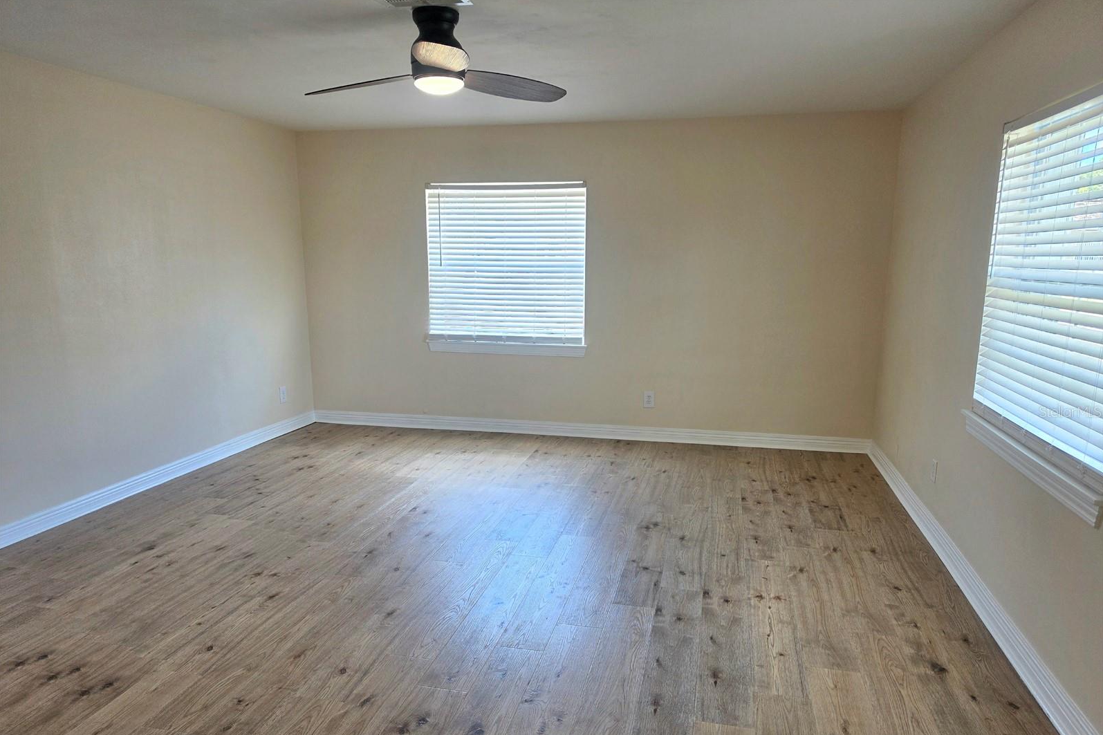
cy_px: 411
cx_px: 551
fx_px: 735
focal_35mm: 24
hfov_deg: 73.7
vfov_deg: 53.0
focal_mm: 6.5
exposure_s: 1/120
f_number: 1.4
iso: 32
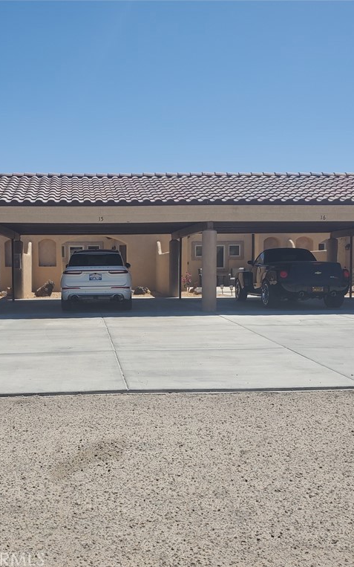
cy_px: 285
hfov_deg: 34.1
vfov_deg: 52.7
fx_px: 571
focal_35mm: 37
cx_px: 114
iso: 50
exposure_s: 1/1989
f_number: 2.4
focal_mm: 4.3
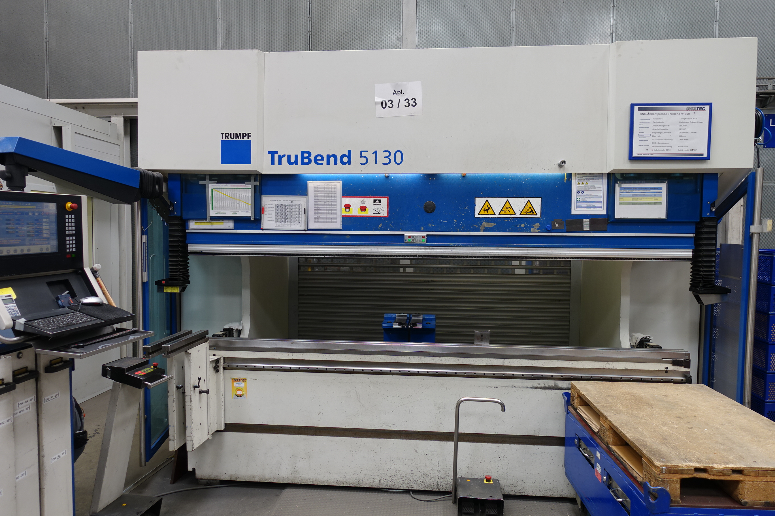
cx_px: 388
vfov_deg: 53.1
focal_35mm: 24
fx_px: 517
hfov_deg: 73.7
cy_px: 258
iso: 125
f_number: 2.8
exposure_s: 1/40
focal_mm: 8.8
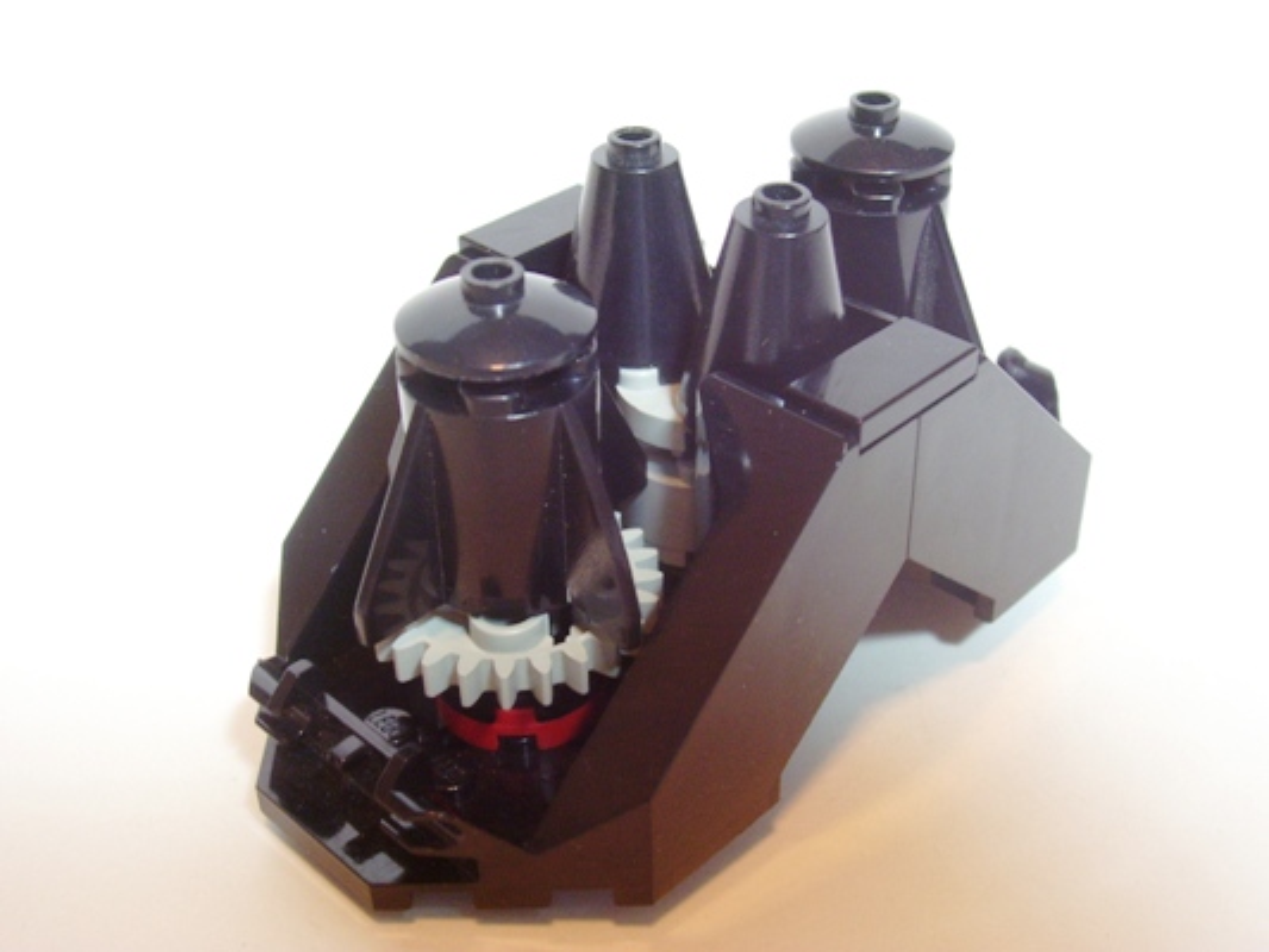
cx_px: 634
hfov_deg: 44.8
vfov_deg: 34.4
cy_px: 476
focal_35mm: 42
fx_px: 1540
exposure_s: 1/8
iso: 160
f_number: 3
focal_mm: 7
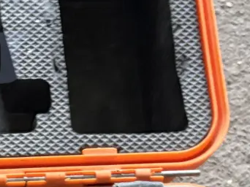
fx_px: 1054
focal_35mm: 146
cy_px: 396
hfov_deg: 13.1
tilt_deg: -75.9
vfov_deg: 9.4
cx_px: -76
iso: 500
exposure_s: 1/60
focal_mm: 5.96
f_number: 1.6
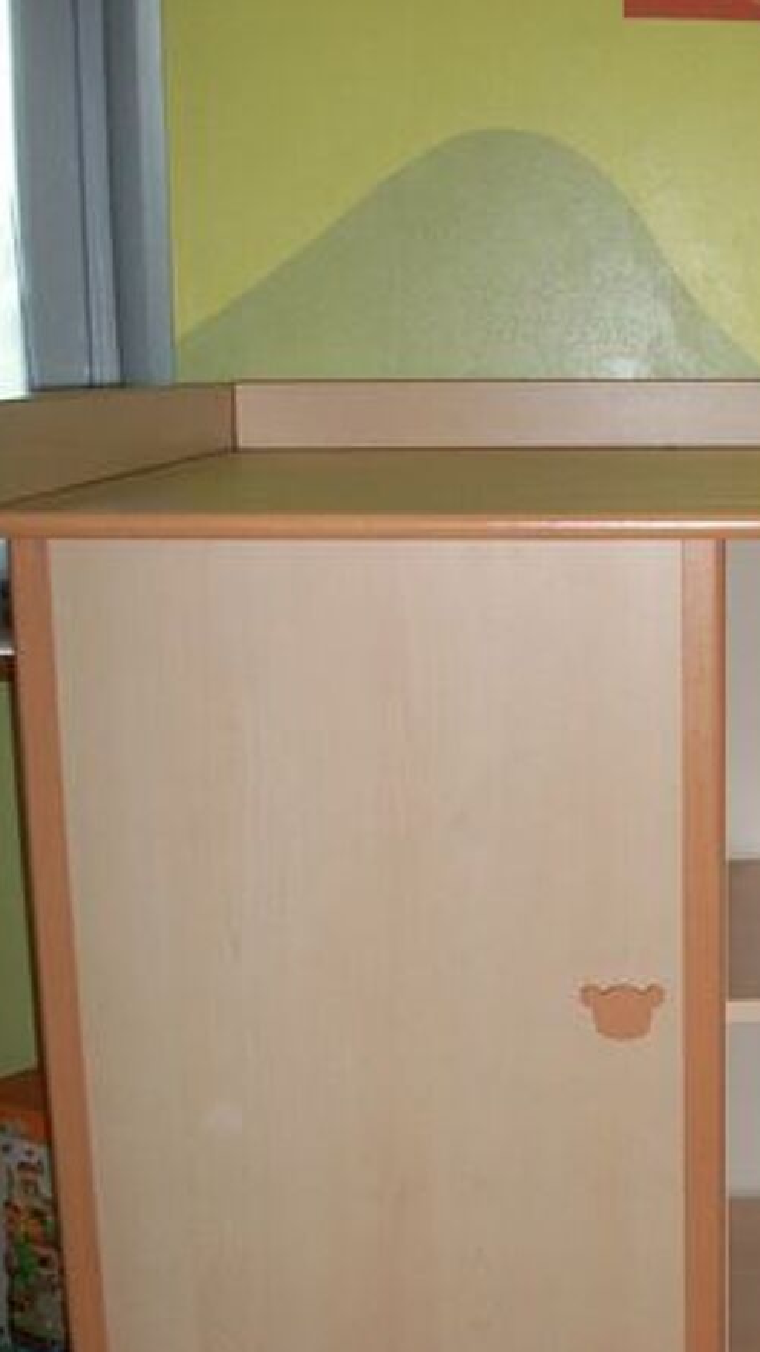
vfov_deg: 37.2
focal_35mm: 56
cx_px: 763
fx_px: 2007
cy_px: 770
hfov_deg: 20.7
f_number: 2.8
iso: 120
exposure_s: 1/60
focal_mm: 5.7
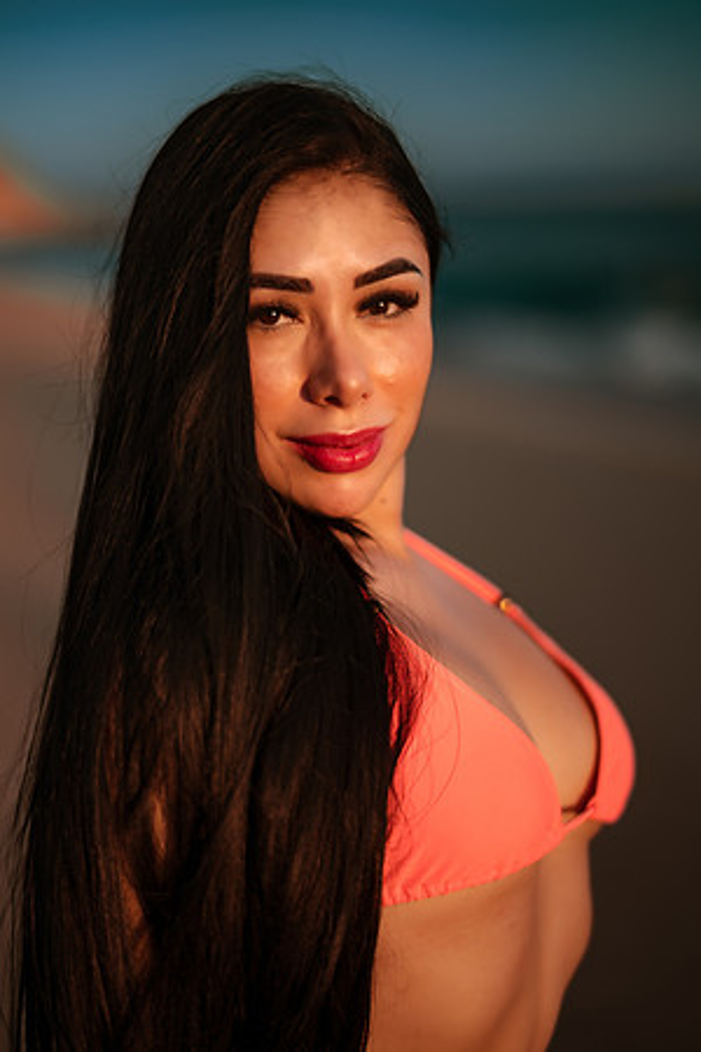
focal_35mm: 58
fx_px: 1694
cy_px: 526
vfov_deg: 34.5
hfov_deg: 23.4
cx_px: 350
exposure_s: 1/5000
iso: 100
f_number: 1.4
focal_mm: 58
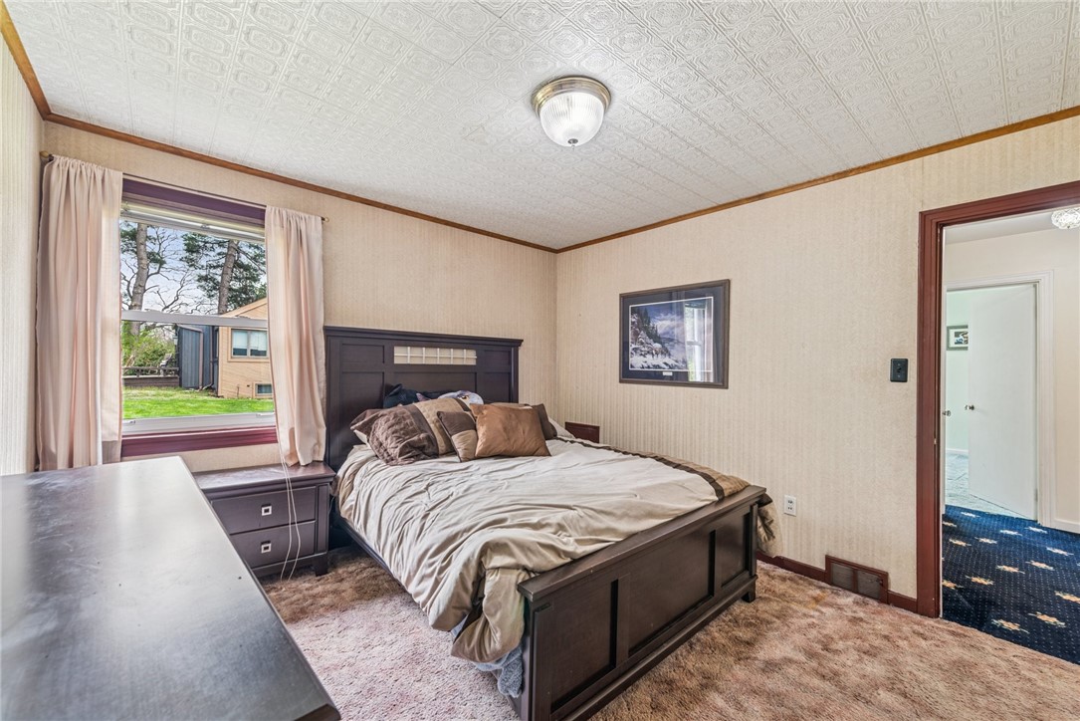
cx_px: 540
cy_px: 360
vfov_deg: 81.2
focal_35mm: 14
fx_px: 420
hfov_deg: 104.2
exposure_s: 1/1.67
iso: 50
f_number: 11
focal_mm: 14
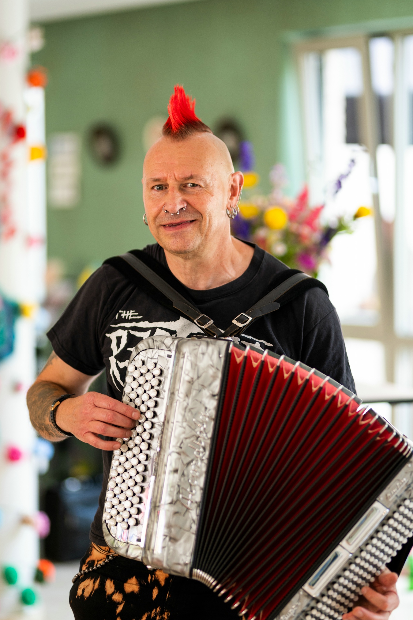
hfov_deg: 15.9
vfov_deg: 23.6
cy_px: 310
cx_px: 206
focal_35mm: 86
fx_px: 1480
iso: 320
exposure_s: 1/200
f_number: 1.4
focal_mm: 85
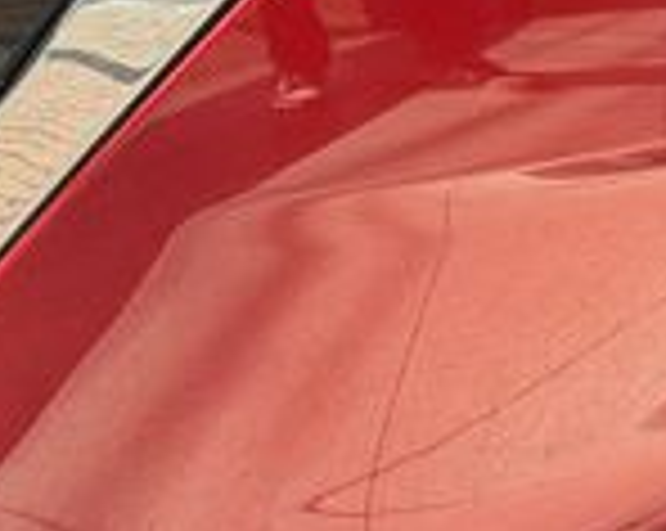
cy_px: 9
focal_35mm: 243
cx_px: 904
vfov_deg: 6.3
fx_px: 4783
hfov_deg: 7.9
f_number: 1.78
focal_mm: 6.76
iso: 100
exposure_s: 1/1484
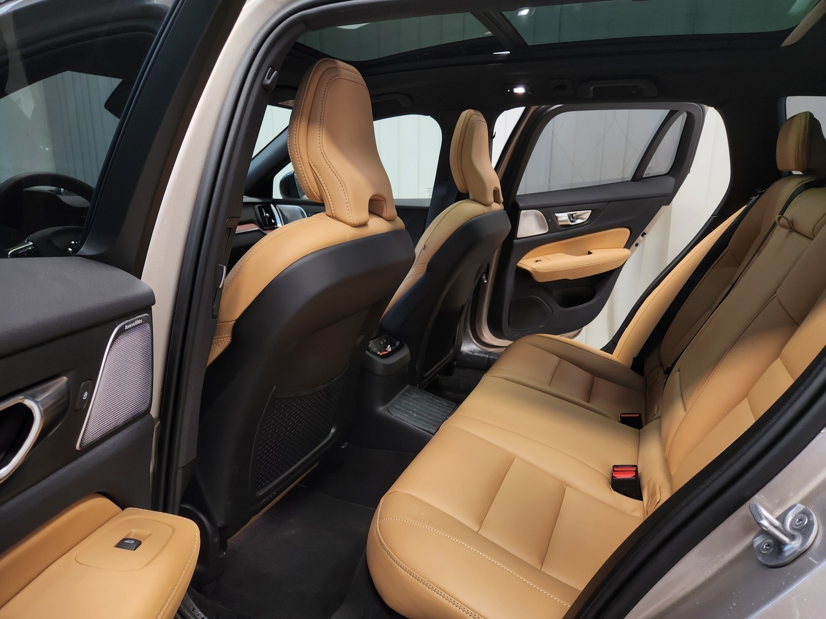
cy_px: 310
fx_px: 549
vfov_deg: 58.9
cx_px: 413
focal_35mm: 23
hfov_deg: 73.9
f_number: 1.8
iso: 160
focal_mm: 5.4
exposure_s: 1/100
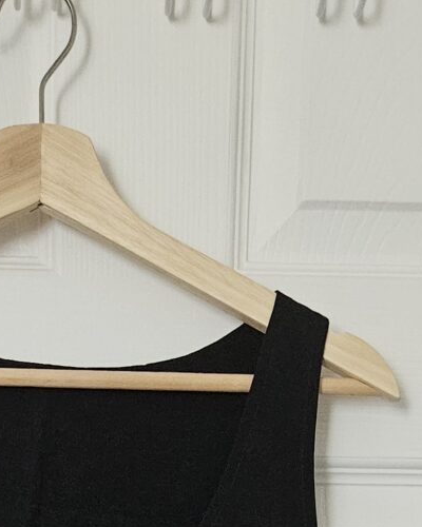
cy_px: 1028
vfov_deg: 16.4
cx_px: 122
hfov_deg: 16.7
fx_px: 1436
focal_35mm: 92
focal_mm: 5.4
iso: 640
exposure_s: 1/120
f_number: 1.8
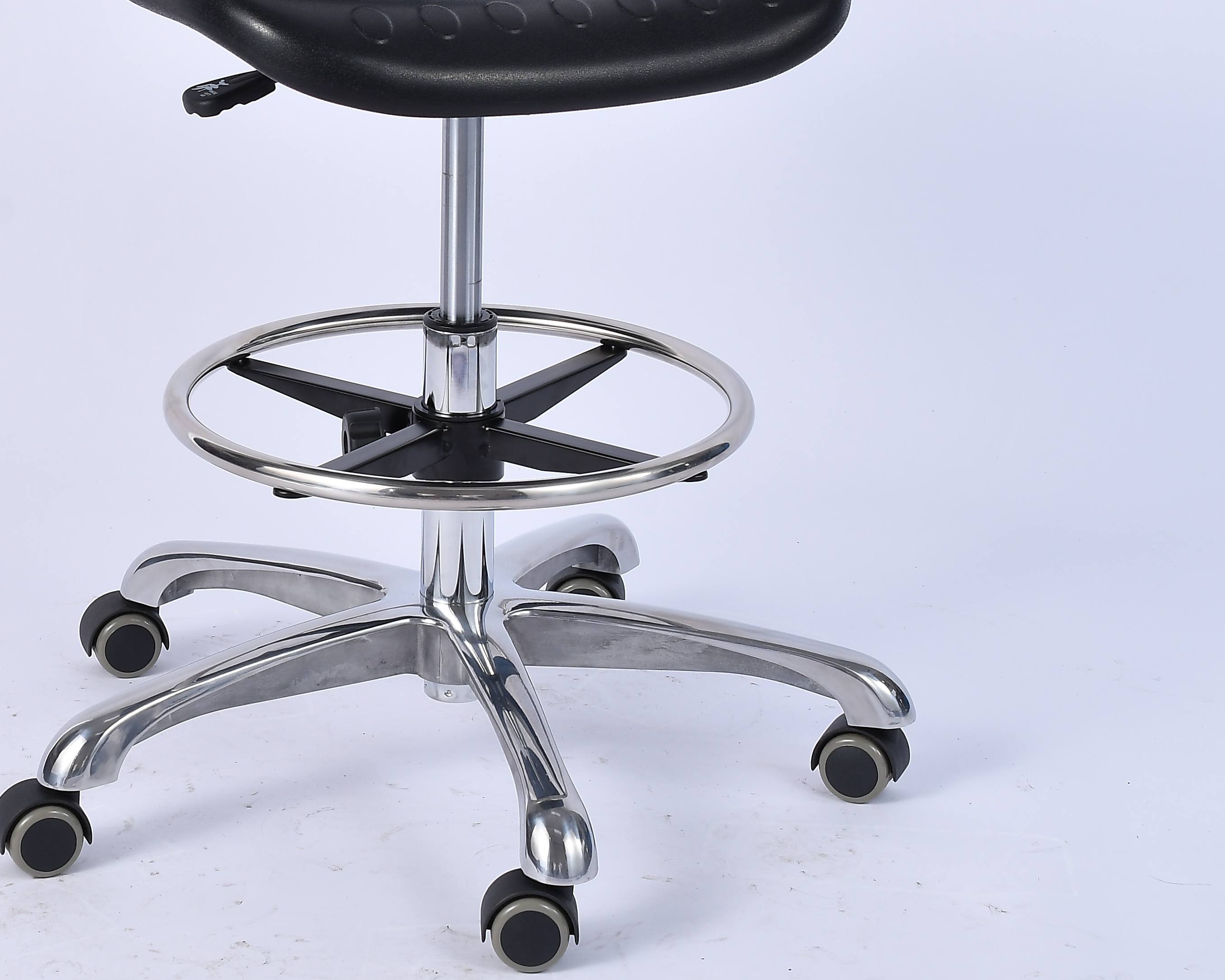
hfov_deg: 16.7
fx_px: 4170
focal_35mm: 115
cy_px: 70
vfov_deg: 13.3
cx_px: 440
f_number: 9
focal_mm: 40
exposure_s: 1/125
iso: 125
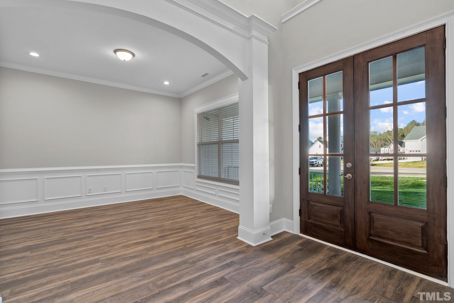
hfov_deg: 96.7
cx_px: 227
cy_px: 152
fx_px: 202
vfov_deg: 73.7
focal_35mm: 16
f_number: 8
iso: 400
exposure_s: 1/8
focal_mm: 16
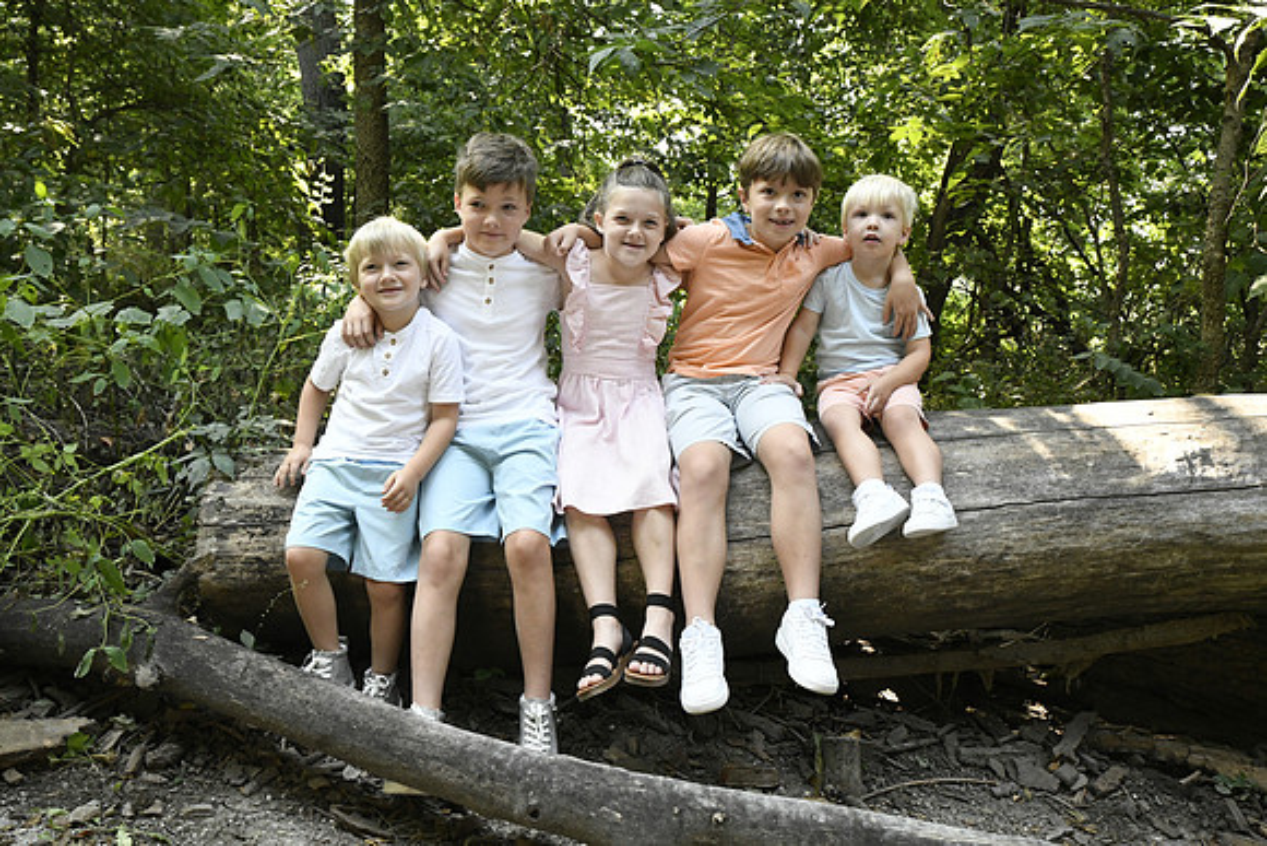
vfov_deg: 42.3
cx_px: 634
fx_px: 1091
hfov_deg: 60.3
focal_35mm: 31
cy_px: 423
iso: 6400
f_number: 8
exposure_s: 1/250
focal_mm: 31
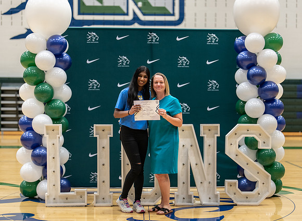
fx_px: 542
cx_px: 157
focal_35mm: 63
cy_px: 127
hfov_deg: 31.2
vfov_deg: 23.0
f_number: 1.2
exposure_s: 1/320
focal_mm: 50
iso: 400
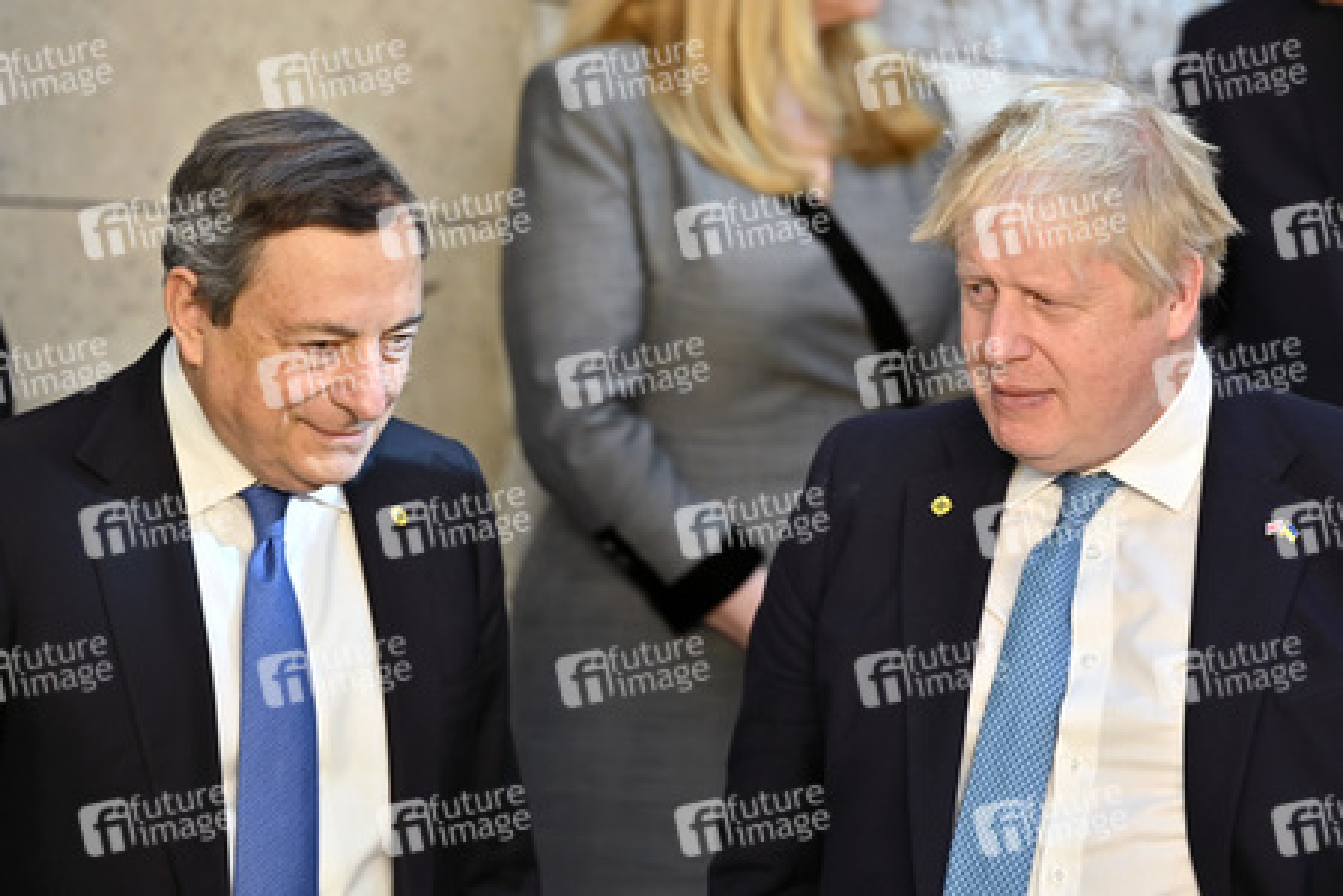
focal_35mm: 200
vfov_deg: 6.9
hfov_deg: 10.3
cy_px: 448
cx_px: 672
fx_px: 7461
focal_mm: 200
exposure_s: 1/400
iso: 400
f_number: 2.8
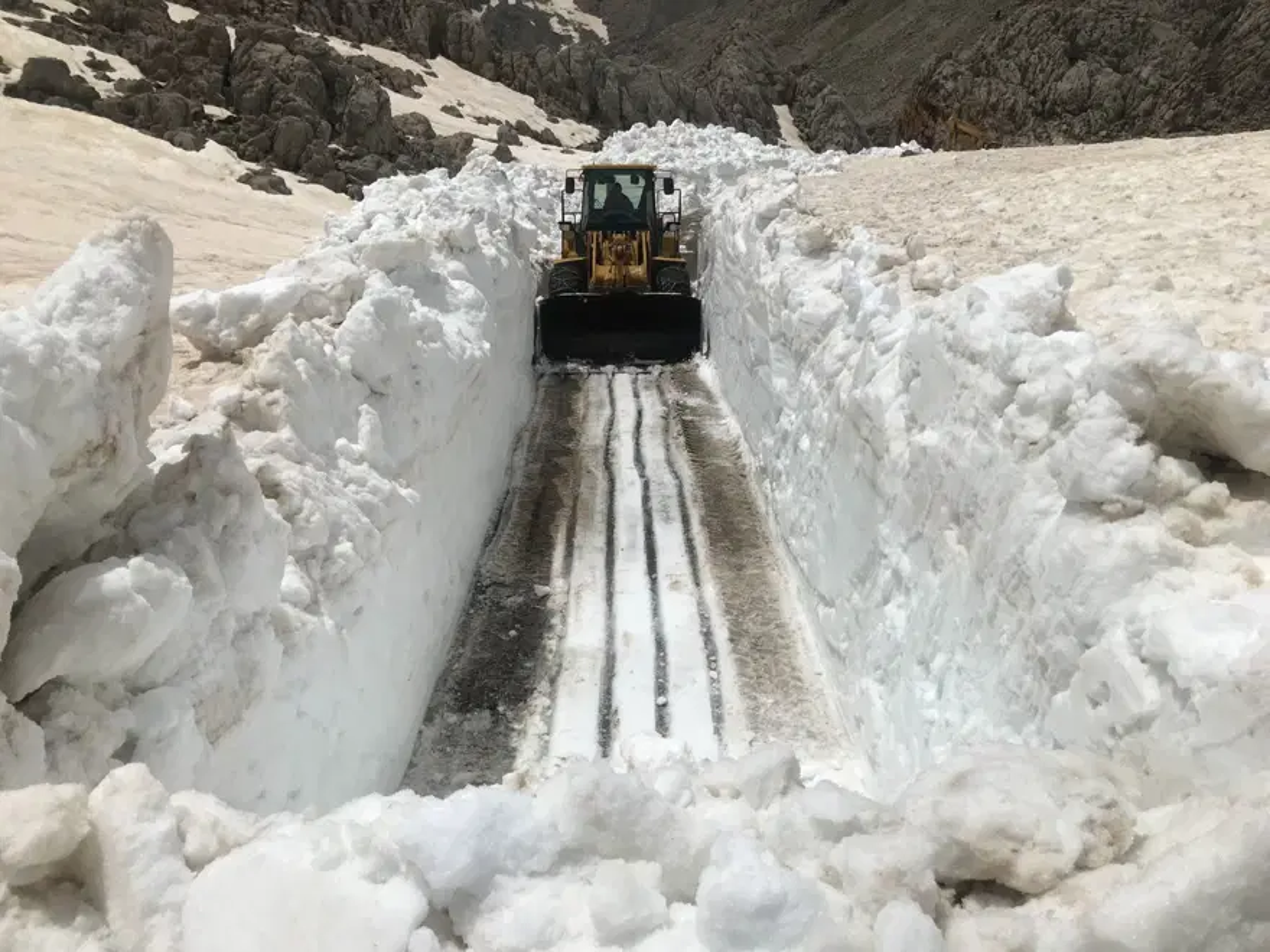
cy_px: 476
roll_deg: +1.0
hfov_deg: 63.4
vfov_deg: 49.7
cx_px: 635
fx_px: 1027
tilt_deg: -22.2
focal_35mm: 28
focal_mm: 3.99
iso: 20
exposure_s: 1/13699
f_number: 1.8
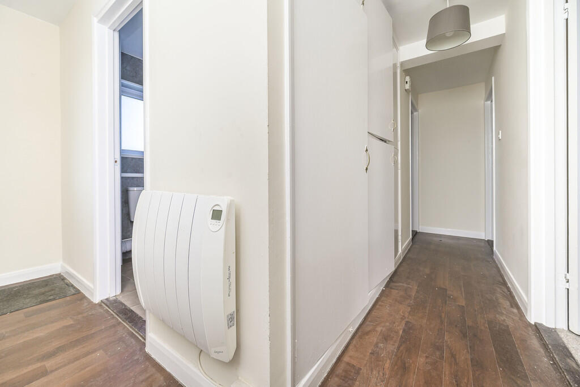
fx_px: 226
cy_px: 194
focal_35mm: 14
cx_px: 290
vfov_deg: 81.2
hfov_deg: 104.2
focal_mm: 14
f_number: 7.1
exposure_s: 1/125
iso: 400
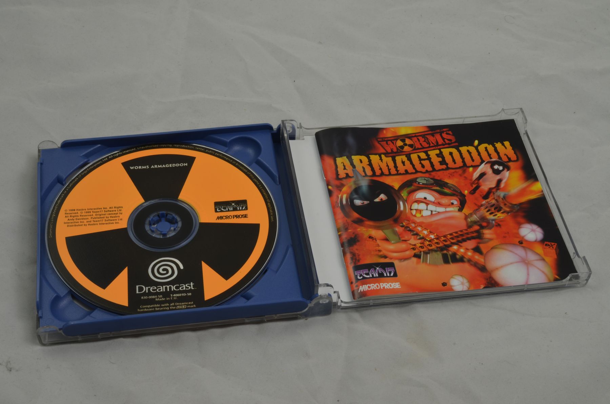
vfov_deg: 22.5
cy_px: 202
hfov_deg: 33.5
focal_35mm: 60
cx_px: 305
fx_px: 1015
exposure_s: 1/2.5
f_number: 20
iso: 100
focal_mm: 40
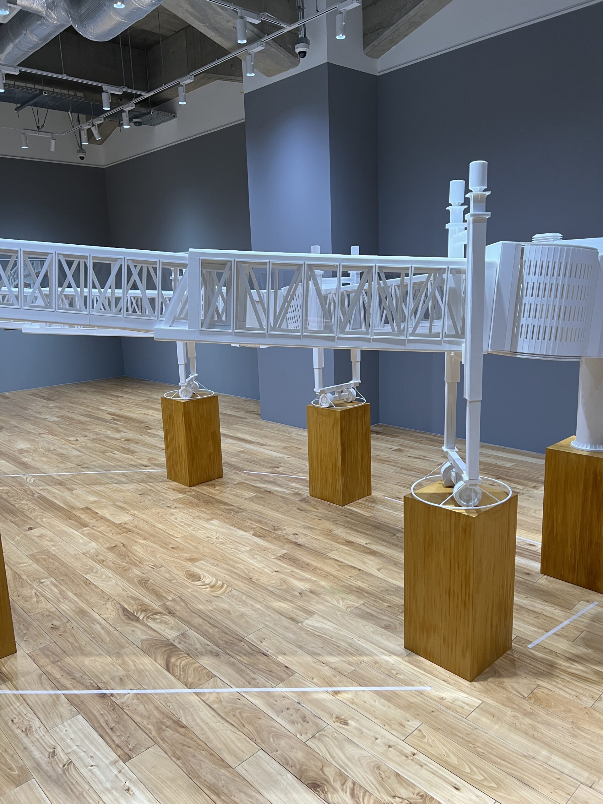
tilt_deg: -11.0
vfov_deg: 67.3
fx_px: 604
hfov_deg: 53.1
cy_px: 402
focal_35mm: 26
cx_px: 302
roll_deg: +2.5
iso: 64
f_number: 1.5
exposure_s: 1/50
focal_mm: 5.7
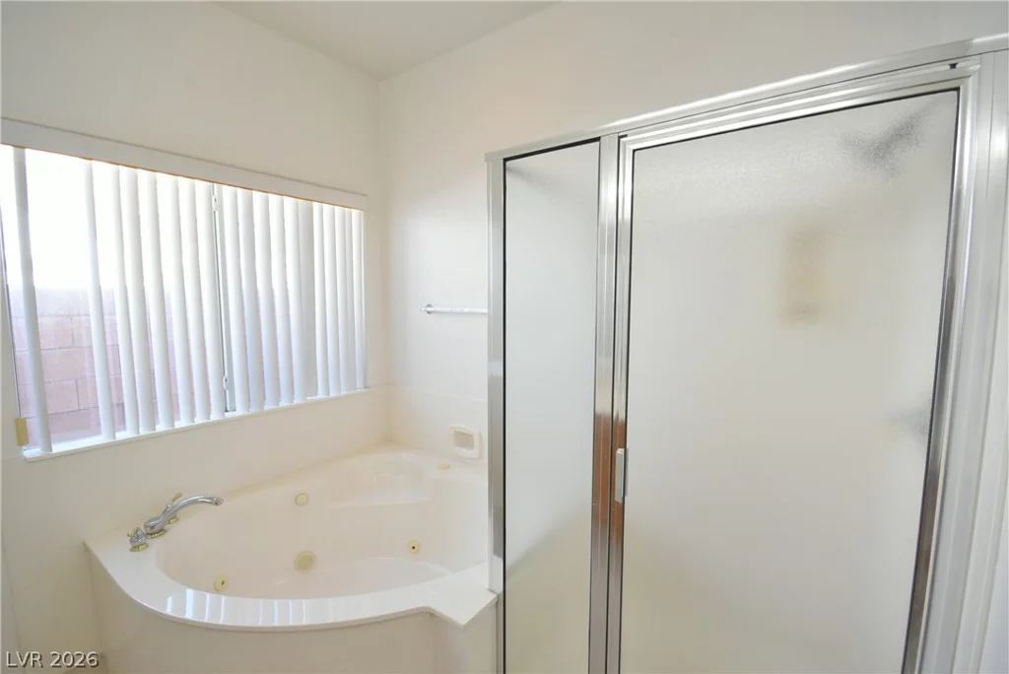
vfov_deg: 77.4
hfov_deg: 100.4
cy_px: 337
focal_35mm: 15
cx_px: 504
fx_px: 421
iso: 1000
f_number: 7.1
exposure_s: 1/40
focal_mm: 10
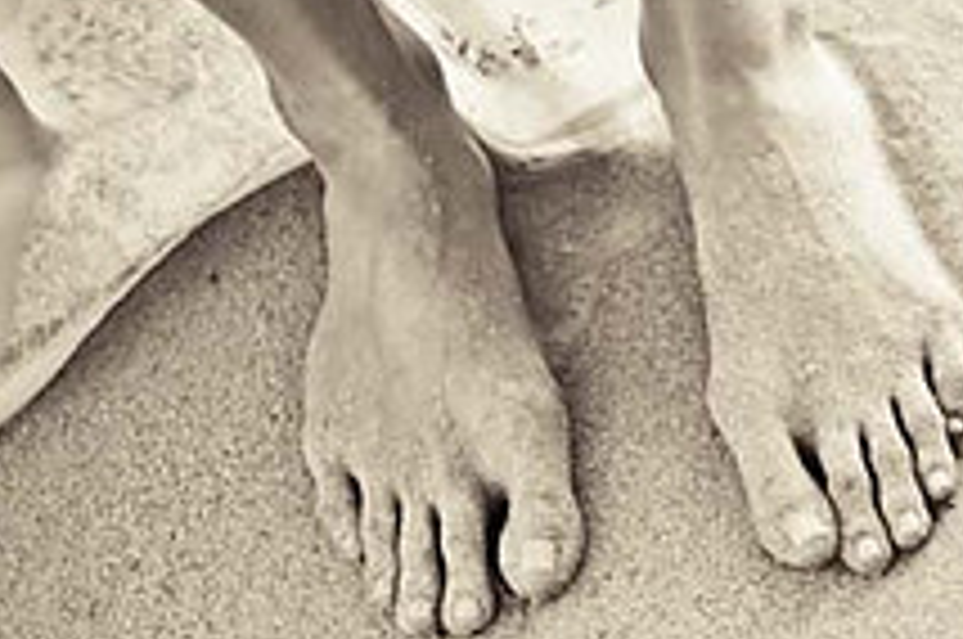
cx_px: 1112
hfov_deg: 17.3
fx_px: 3045
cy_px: 587
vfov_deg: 11.9
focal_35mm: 114
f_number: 2.8
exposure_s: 1/25
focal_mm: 28
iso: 450
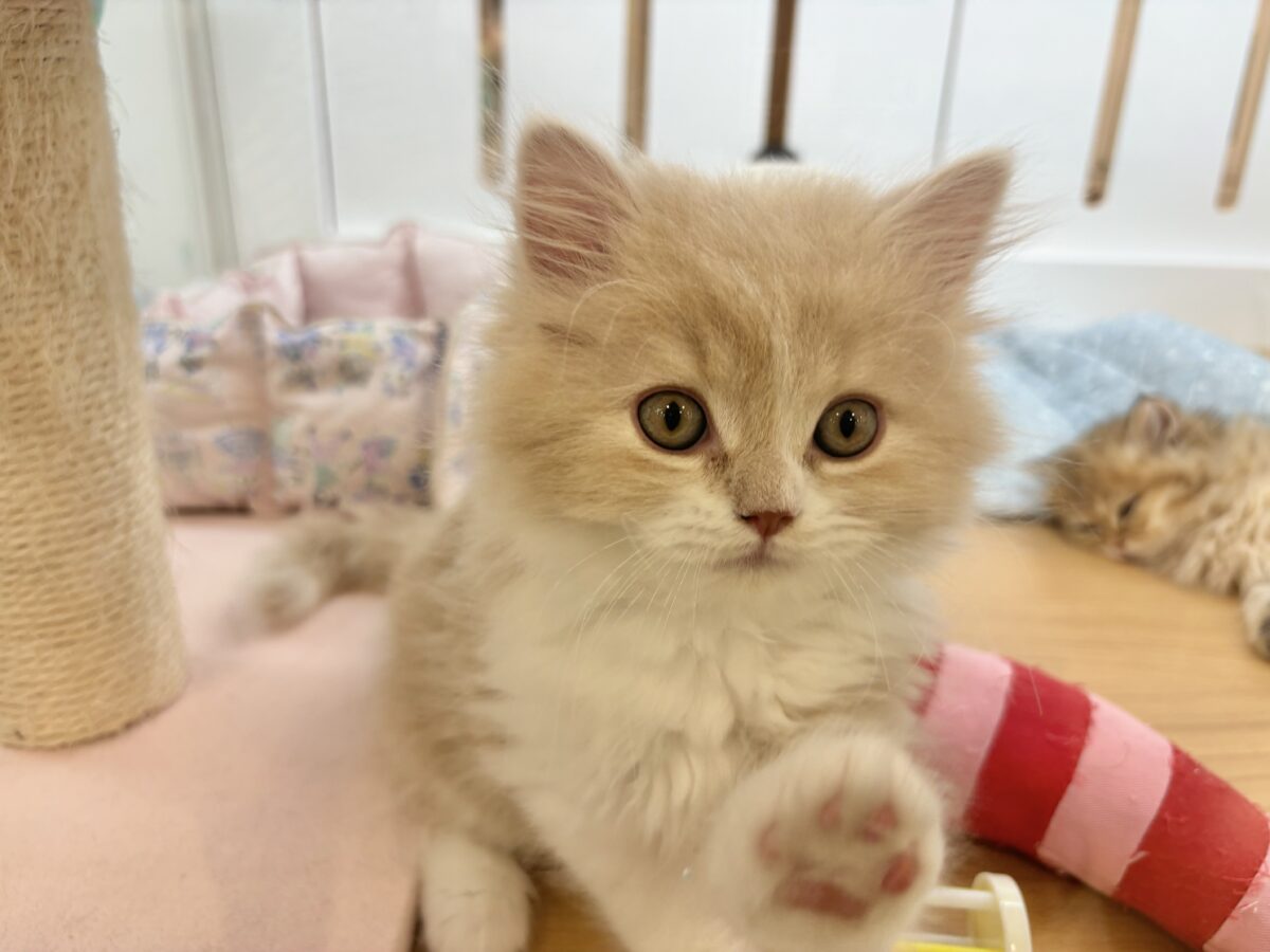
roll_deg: -2.5
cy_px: 476
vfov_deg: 53.1
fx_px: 954
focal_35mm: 26
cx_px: 635
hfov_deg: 67.3
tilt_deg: -24.1
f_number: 1.6
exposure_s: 1/100
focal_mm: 5.96
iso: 80
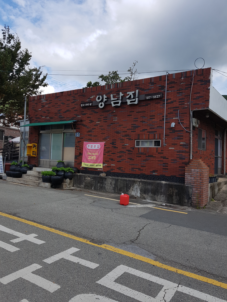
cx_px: 114
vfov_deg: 67.3
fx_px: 227
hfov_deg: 53.1
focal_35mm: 26
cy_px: 151
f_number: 1.7
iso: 50
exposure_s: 1/2208
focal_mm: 4.2
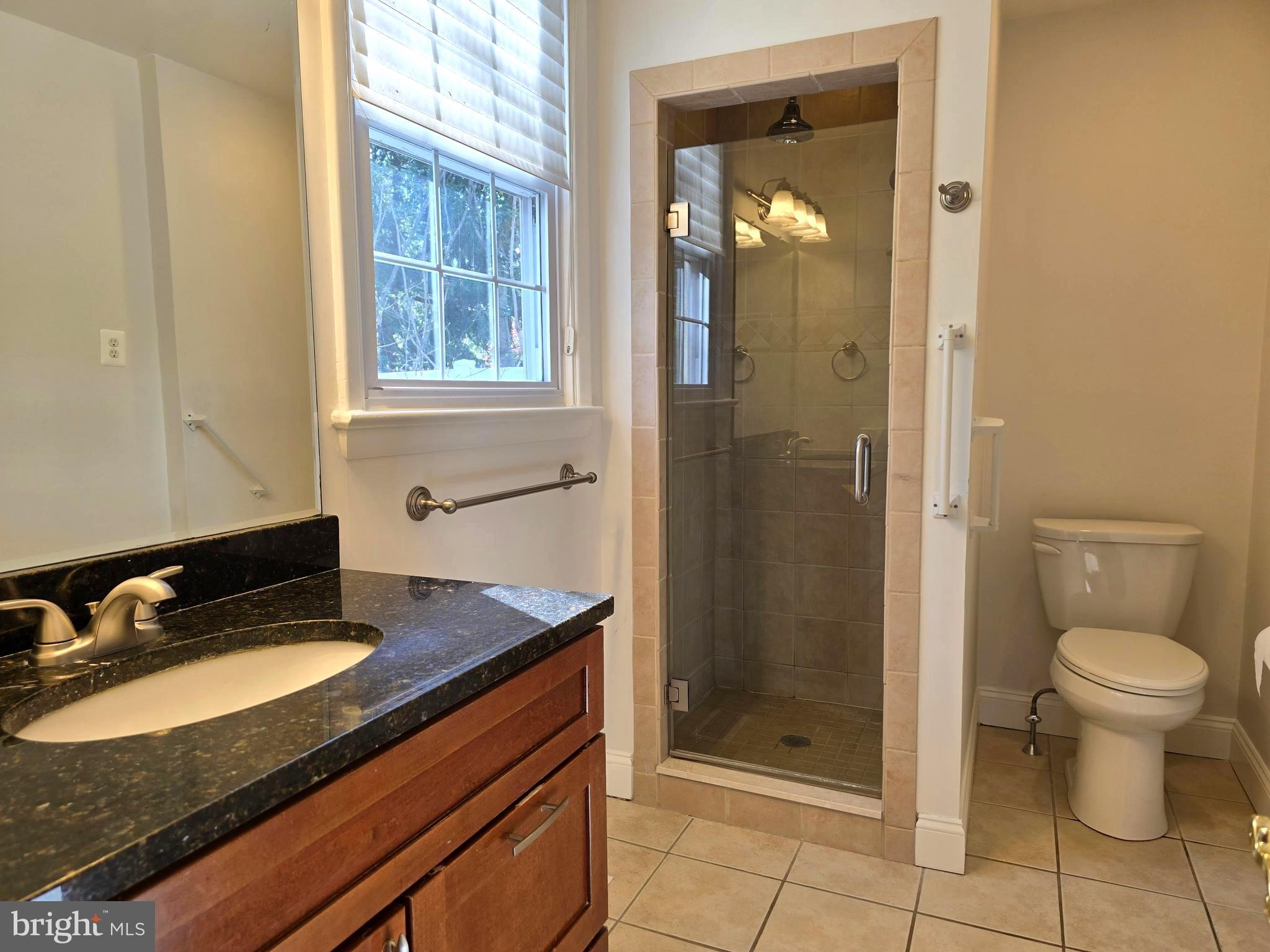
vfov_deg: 58.9
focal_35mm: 23
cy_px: 476
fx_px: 844
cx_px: 635
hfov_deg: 73.9
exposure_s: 1/120
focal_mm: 6.3
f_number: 1.7
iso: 40
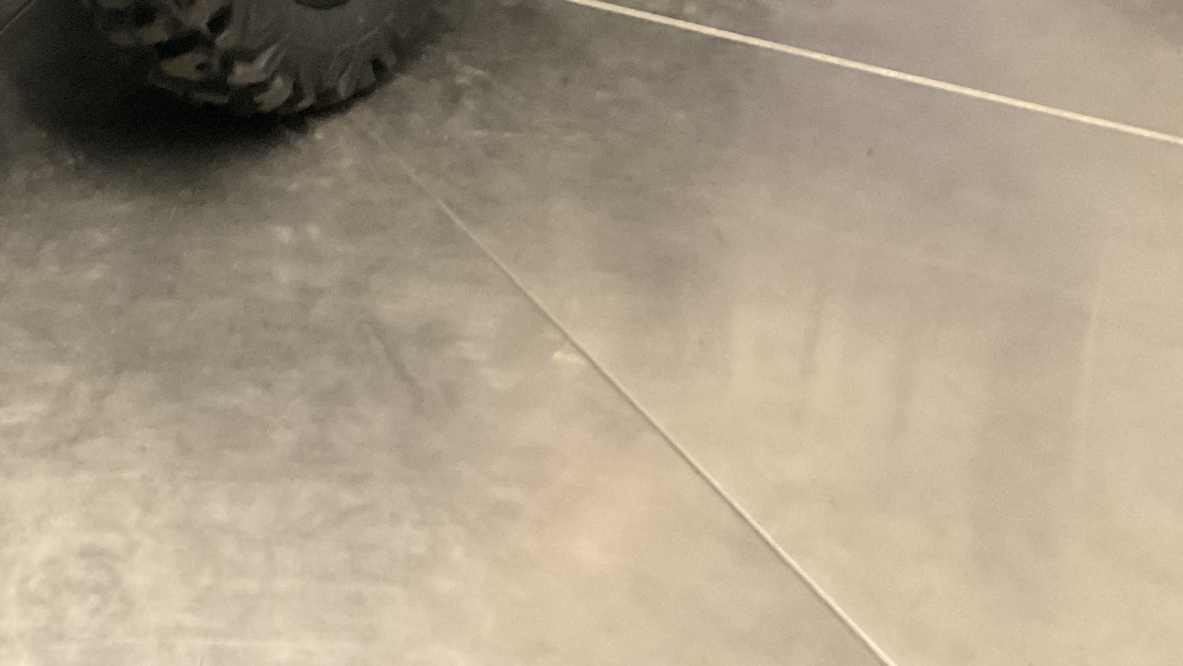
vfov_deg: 15.8
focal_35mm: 72
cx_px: 83
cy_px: -248
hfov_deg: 28.1
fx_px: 2258
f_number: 1.8
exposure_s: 1/40
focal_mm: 3
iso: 250
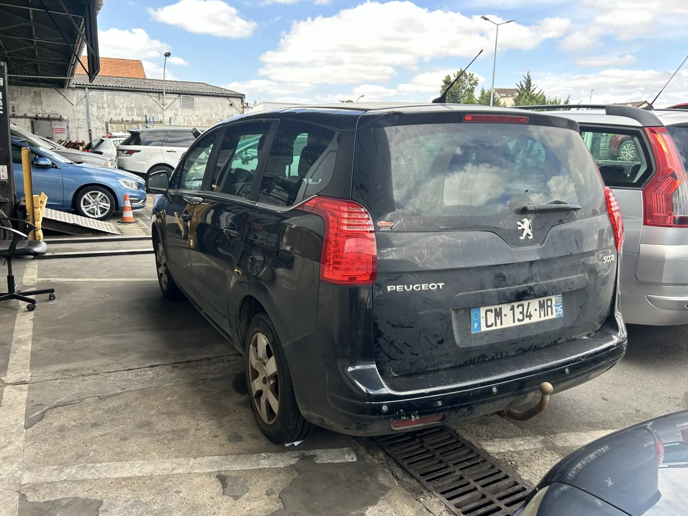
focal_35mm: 27
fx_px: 537
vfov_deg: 51.4
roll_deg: -0.7
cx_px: 336
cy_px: 266
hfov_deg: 65.3
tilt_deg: -13.0
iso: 50
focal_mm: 5.7
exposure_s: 1/552
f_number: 1.5
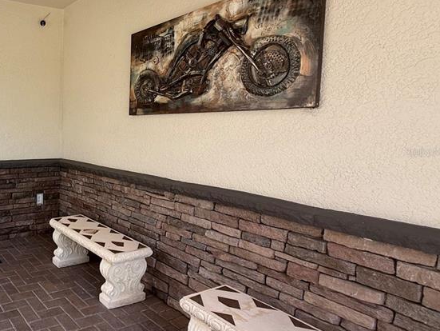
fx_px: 331
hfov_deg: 57.8
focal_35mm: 26
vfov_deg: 53.1
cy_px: 152
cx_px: 45
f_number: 2.2
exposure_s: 1/233
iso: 50
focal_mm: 2.22
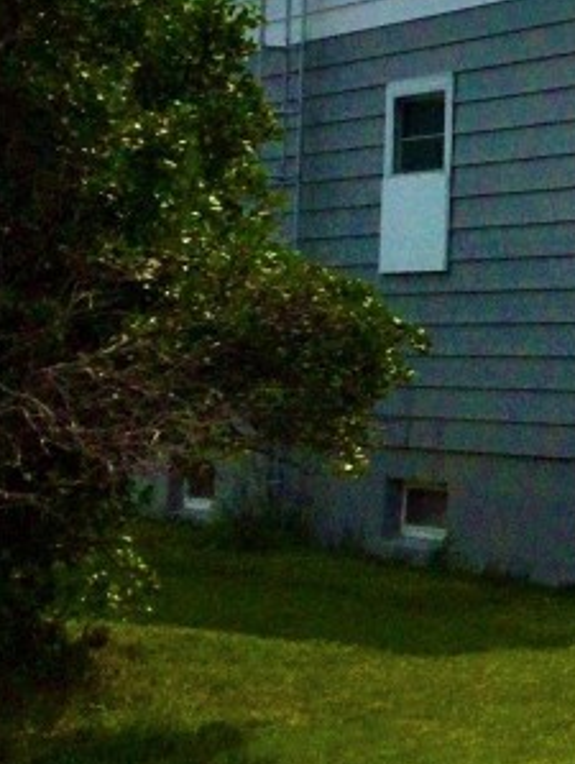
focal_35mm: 106
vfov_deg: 18.5
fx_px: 2343
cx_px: 1099
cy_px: 250
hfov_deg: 12.5
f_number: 2.4
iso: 25
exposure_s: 1/3704
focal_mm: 3.3
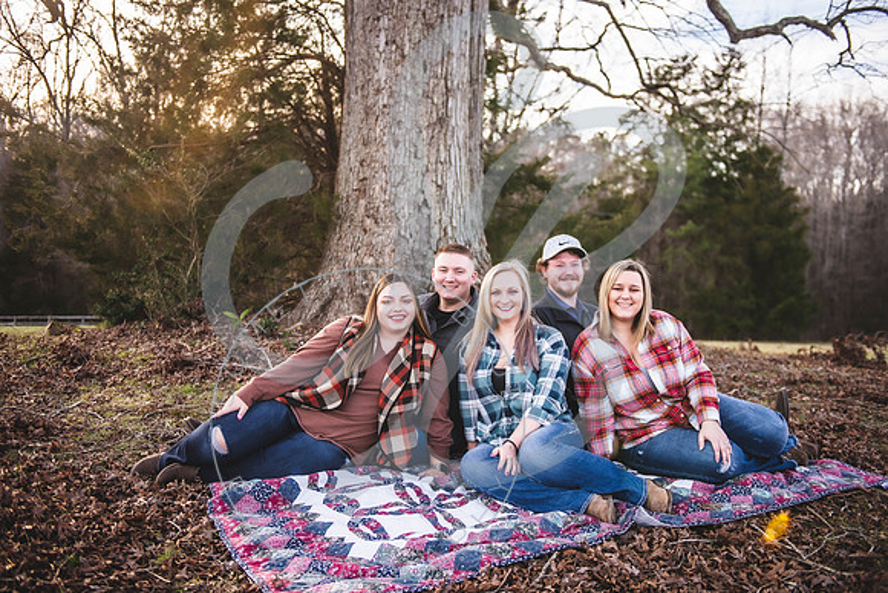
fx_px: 863
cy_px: 296
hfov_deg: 54.4
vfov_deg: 37.9
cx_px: 444
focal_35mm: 35
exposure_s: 1/320
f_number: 2.8
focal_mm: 35
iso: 100
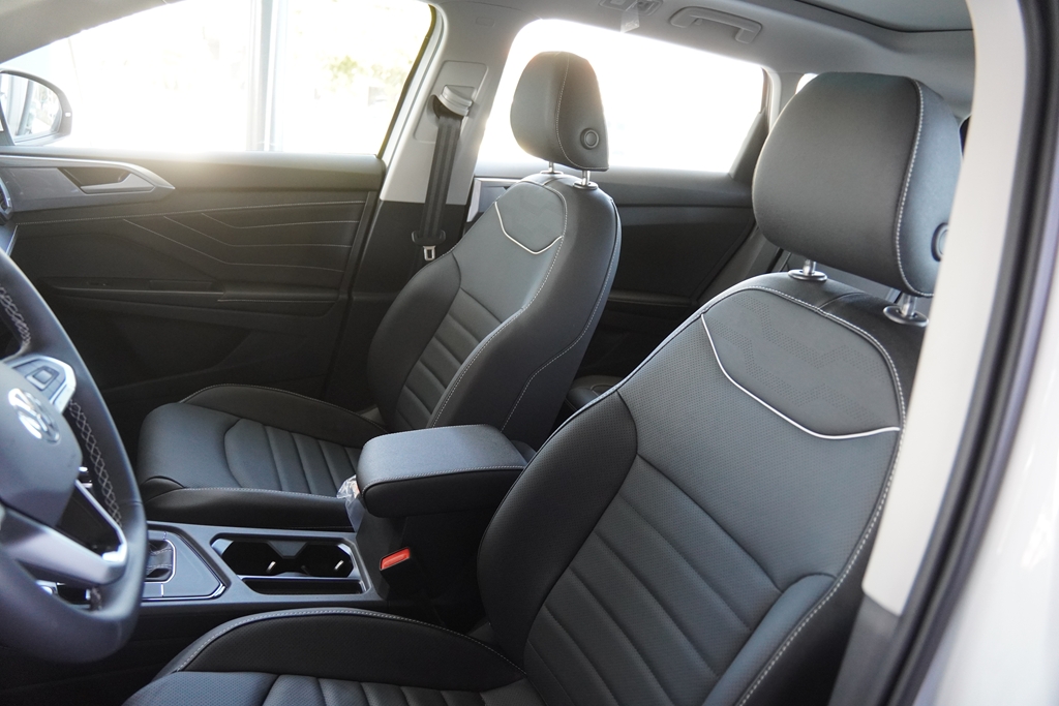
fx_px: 750
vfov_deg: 50.4
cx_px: 530
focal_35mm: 26
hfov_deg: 70.4
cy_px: 353
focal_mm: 17
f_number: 2.8
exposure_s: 1/160
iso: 1600
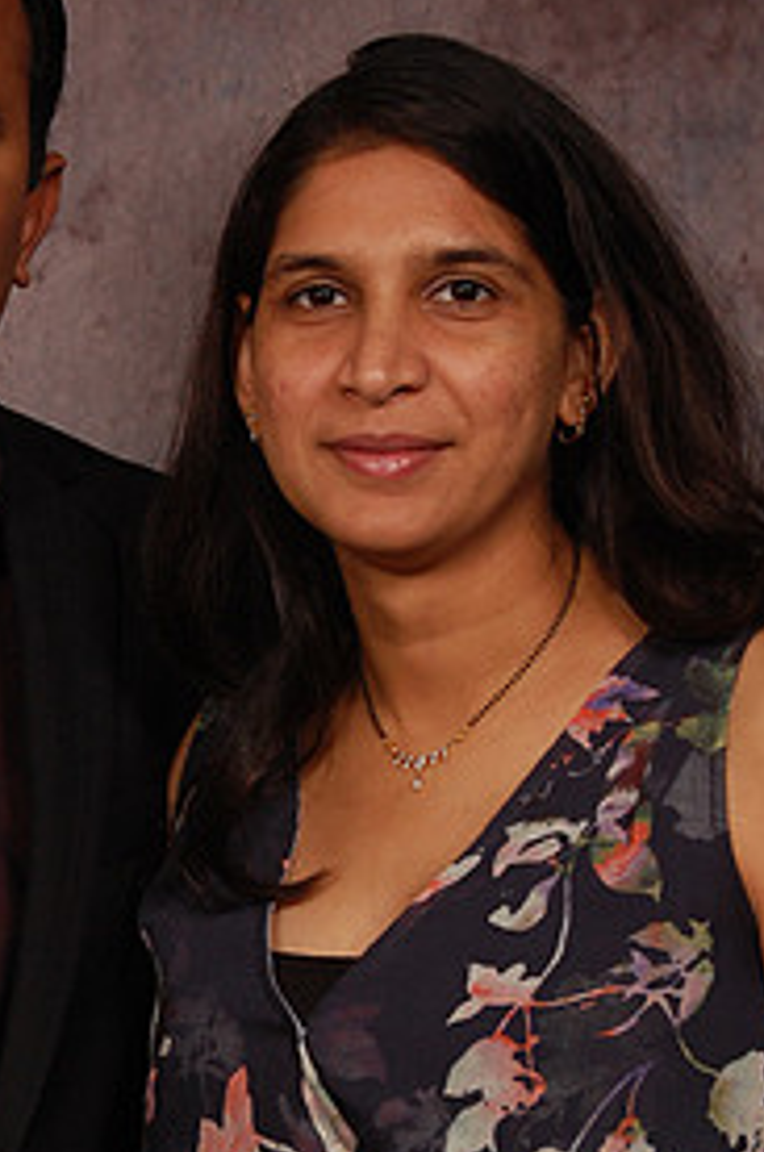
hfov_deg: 9.6
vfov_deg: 14.4
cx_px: 50
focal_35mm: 142
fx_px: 4539
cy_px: 956
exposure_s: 1/200
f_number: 5.6
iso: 400
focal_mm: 45
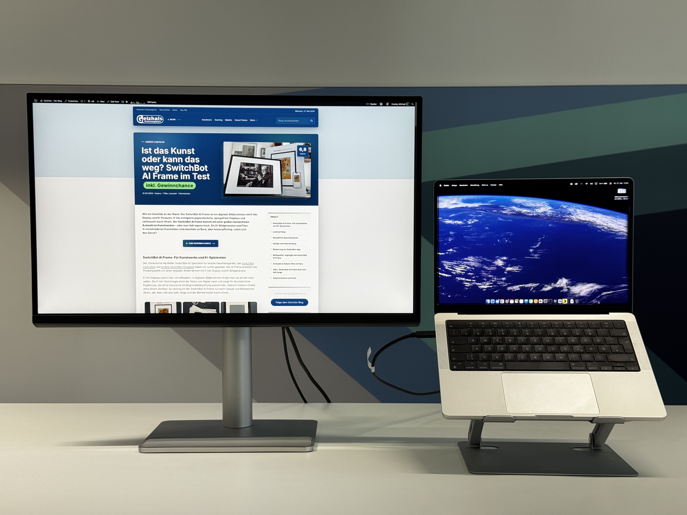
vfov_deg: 30.3
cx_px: 344
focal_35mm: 48
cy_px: 258
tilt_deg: -2.1
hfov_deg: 39.7
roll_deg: -0.2
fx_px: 953
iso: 50
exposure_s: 1/121
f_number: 1.78
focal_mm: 6.76
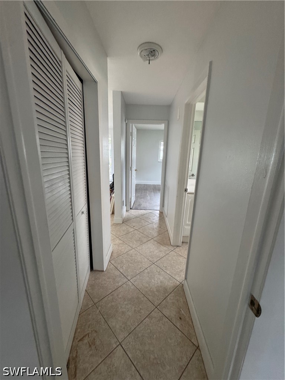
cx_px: 142
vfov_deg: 102.1
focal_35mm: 14
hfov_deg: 85.7
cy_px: 190
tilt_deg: -13.4
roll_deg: -1.6
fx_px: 154
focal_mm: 2.22
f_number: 2.2
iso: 320
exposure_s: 1/60
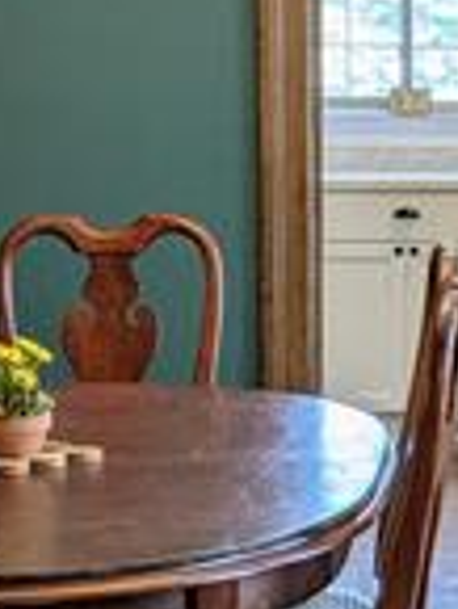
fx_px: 2519
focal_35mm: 143
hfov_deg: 10.2
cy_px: 281
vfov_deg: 13.8
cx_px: 576
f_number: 1.73
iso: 56
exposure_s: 1/60
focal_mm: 4.38
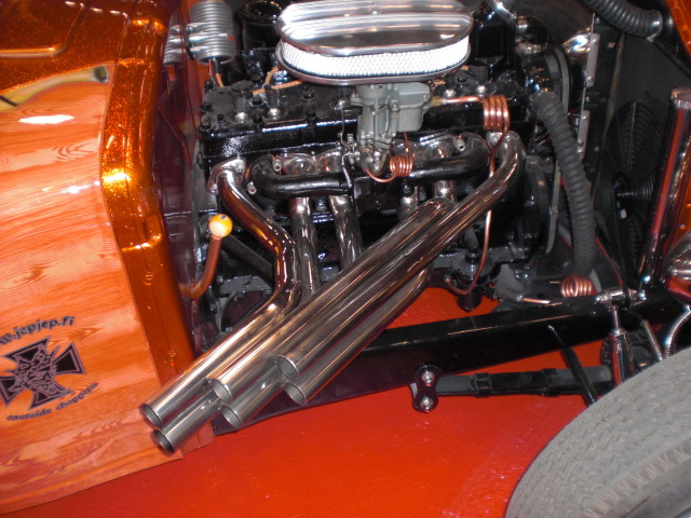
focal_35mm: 38
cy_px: 259
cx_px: 346
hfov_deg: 49.0
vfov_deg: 37.7
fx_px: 759
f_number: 3.1
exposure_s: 1/60
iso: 200
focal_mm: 6.3
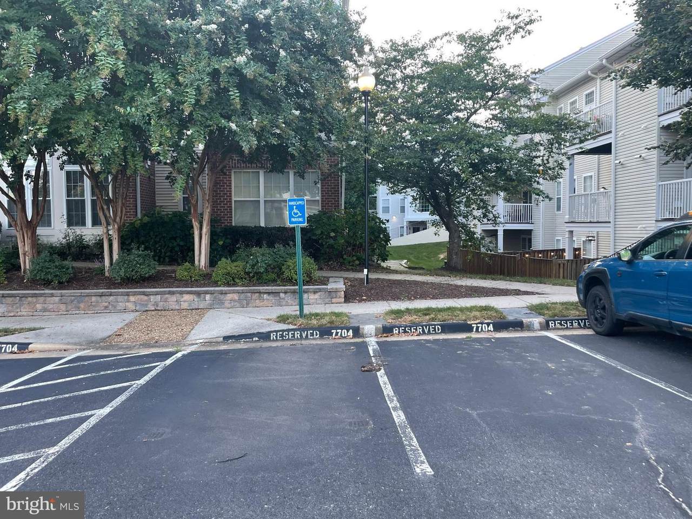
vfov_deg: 53.1
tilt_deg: -1.9
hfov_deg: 67.3
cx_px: 346
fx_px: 520
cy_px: 260
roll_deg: +1.1
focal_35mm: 26
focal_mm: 4.2
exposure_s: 1/121
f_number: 1.6
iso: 64
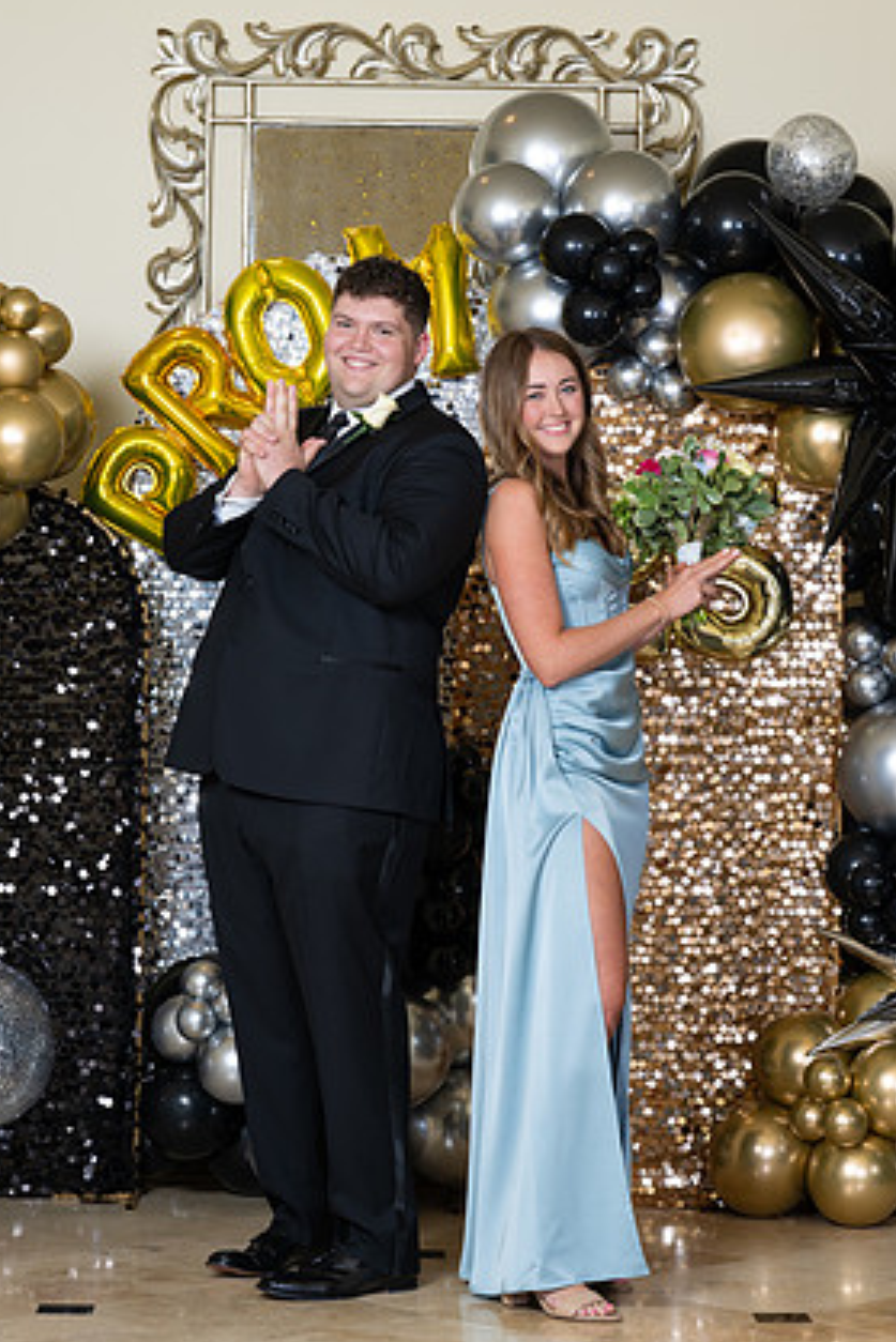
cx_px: 434
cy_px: 681
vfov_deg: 18.1
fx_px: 4215
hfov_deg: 12.1
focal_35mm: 113
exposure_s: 1/100
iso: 320
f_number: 8
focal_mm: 105
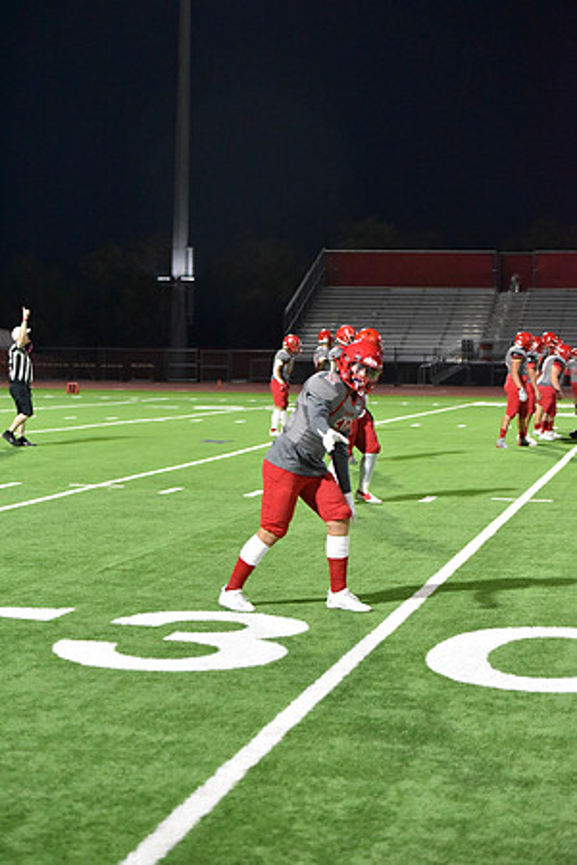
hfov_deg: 18.2
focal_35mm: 75
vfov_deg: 27.0
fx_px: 1803
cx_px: 288
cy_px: 432
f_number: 2.8
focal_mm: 75
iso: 12800
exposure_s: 1/1000
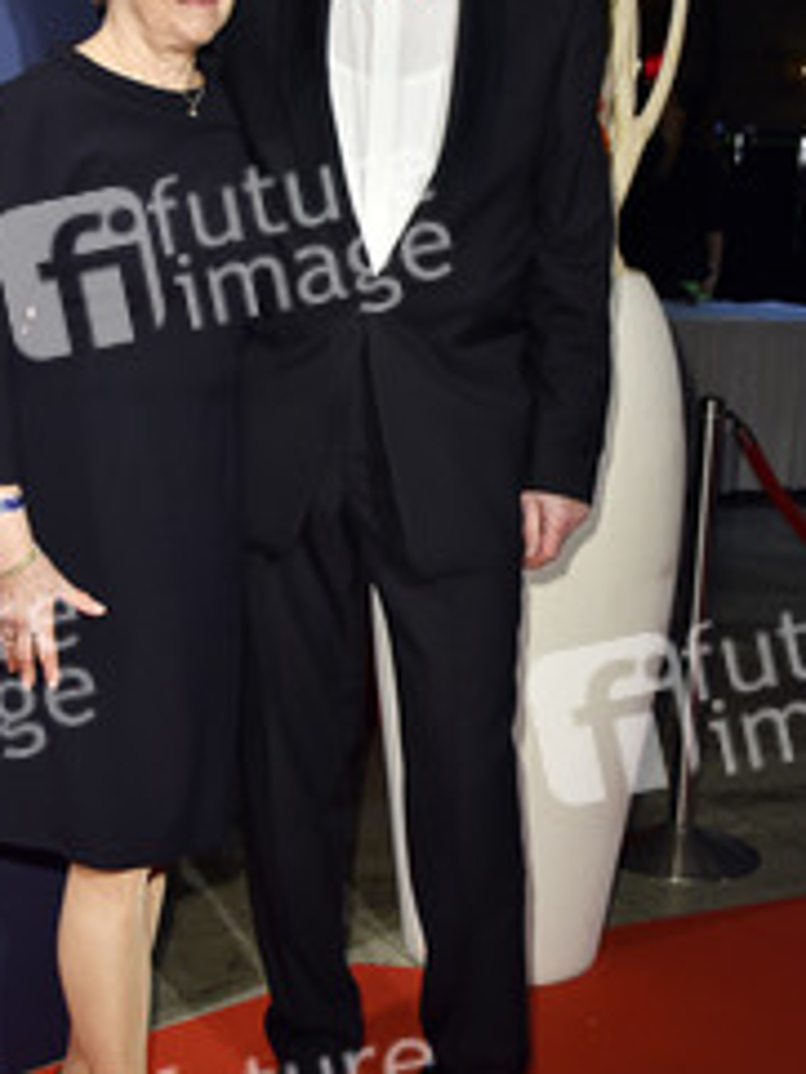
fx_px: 2078
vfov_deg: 28.9
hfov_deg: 21.9
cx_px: 352
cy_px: 477
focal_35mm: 67
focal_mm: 42
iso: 1000
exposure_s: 1/160
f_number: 6.3
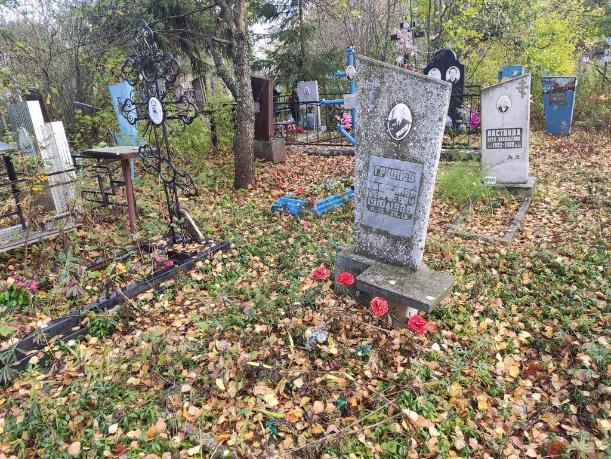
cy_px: 230
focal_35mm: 26
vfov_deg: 53.1
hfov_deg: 67.3
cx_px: 306
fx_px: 459
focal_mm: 4.77
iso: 113
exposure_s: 1/100
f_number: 1.75
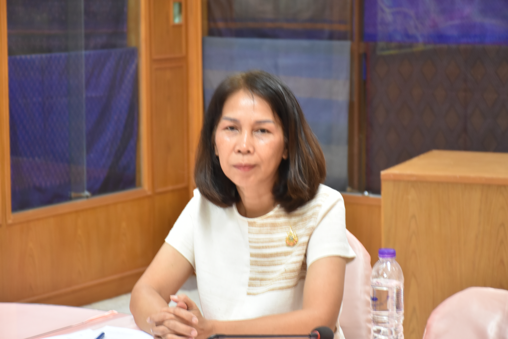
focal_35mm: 99
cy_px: 170
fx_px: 1397
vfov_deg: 13.8
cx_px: 254
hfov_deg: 20.6
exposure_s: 1/20
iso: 800
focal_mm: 66
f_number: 5
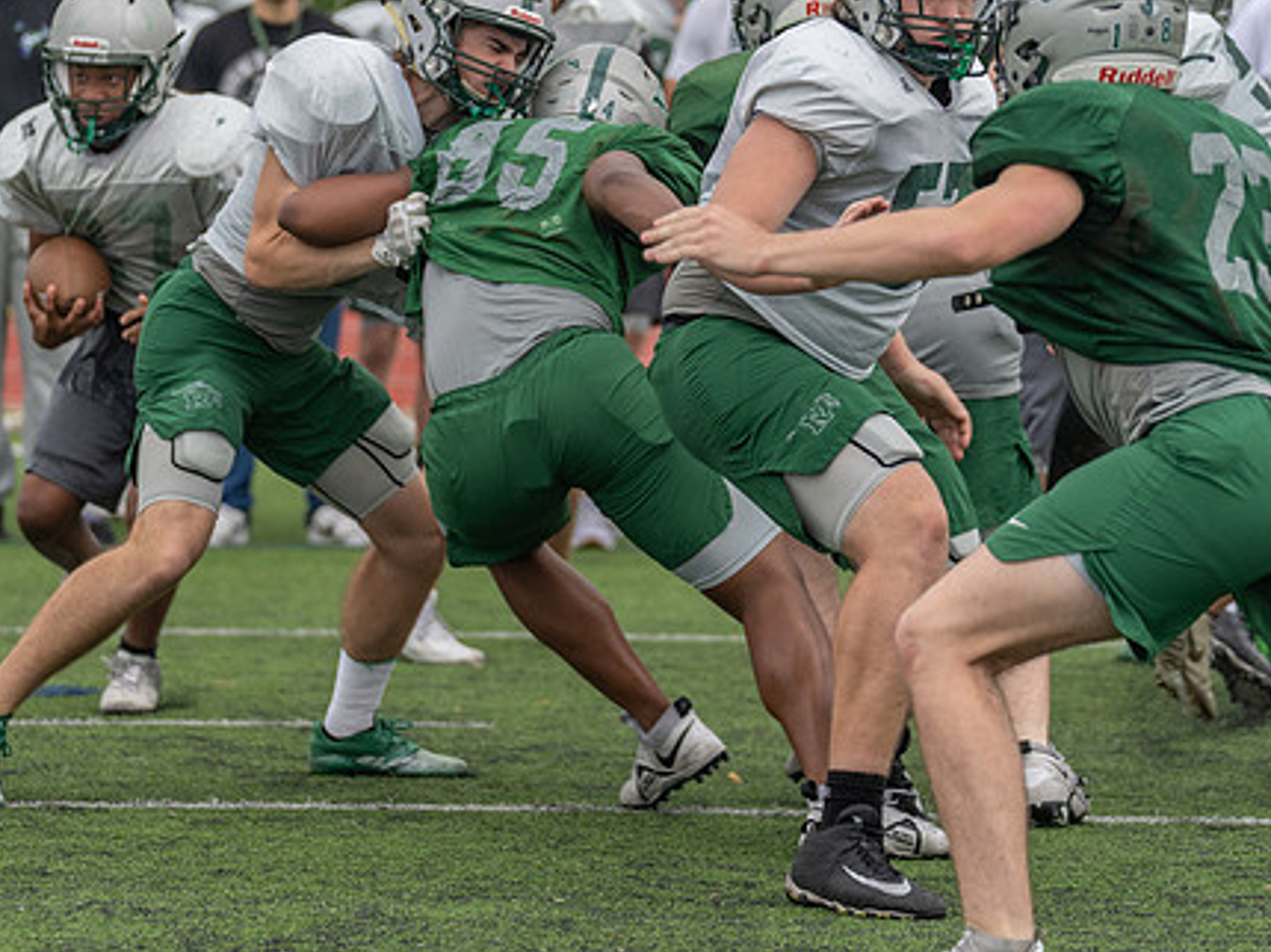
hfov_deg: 9.1
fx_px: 8000
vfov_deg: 6.8
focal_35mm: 218
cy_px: 321
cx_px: 369
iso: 200
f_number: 3.5
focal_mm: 144
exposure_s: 1/1250
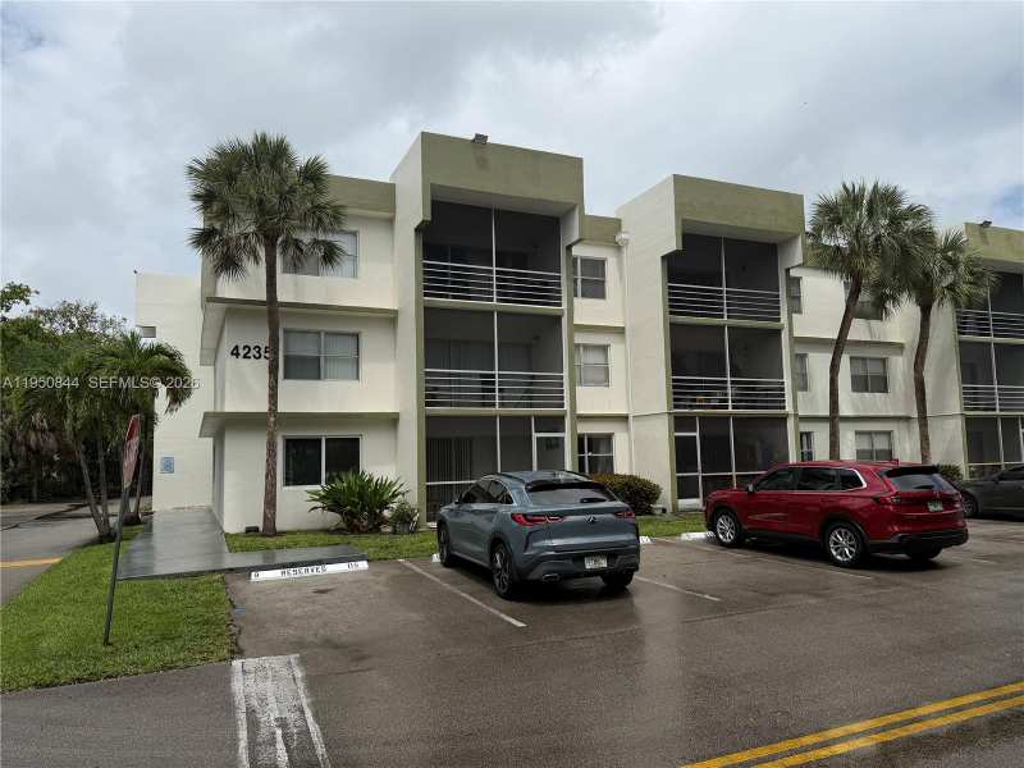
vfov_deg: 56.8
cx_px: 512
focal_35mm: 24
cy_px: 384
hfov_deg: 71.6
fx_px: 710
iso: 80
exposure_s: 1/9091
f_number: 1.78
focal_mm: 6.76
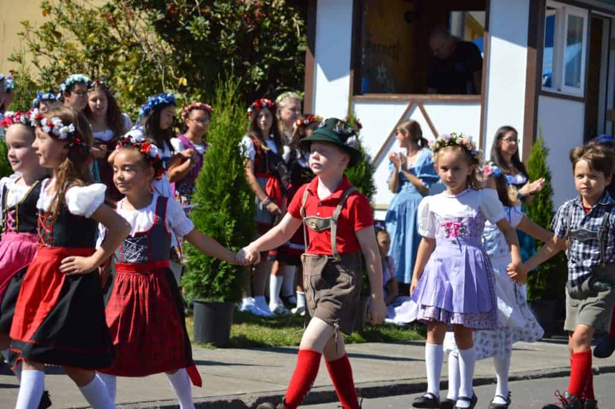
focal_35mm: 123
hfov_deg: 16.7
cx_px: 308
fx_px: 2100
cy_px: 204
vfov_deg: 11.1
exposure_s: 1/1600
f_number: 6.3
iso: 400
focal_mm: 82
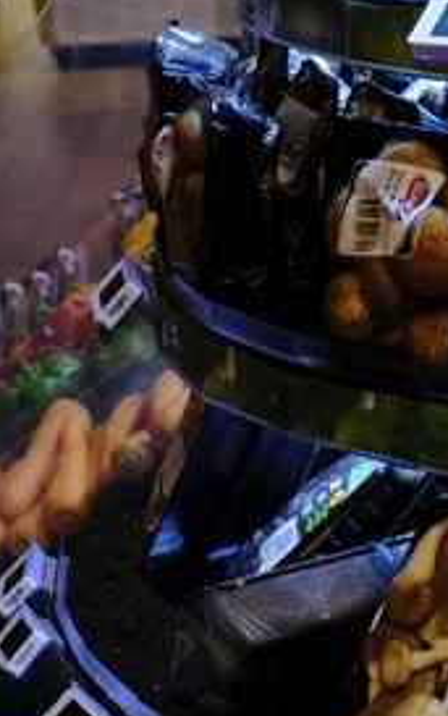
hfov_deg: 9.3
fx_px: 2516
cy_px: 772
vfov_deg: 15.8
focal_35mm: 129
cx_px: 1001
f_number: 3.2
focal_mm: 18
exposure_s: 1/160
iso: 800
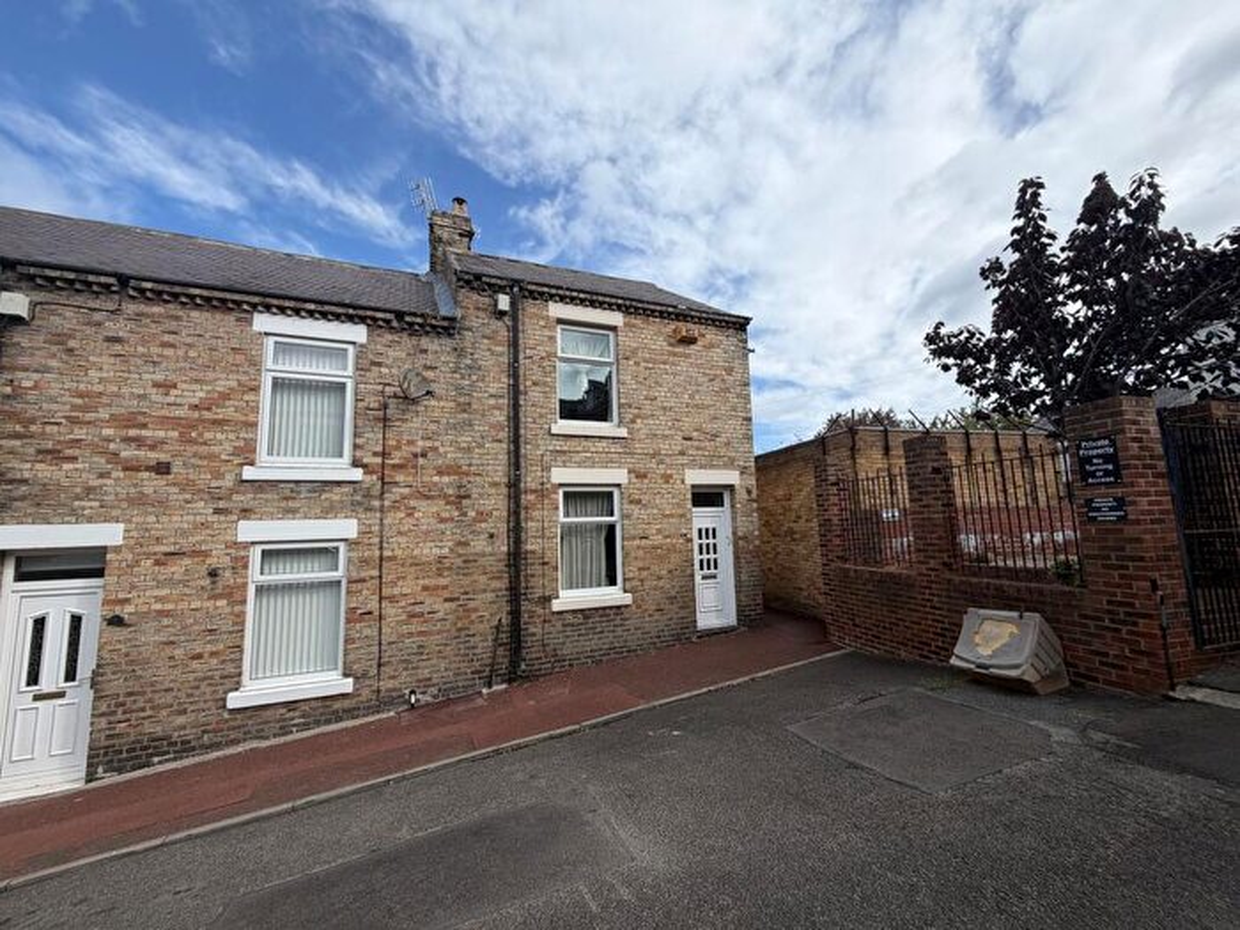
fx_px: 502
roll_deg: +1.8
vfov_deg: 85.7
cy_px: 465
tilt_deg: +8.0
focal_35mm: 14
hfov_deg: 102.1
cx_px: 620
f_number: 2.2
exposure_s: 1/770
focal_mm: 2.22
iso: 25
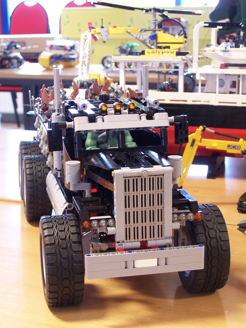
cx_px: 123
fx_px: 654
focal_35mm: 69
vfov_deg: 28.2
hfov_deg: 21.3
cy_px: 164
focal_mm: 11.5
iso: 80
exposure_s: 1/3
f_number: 3.2
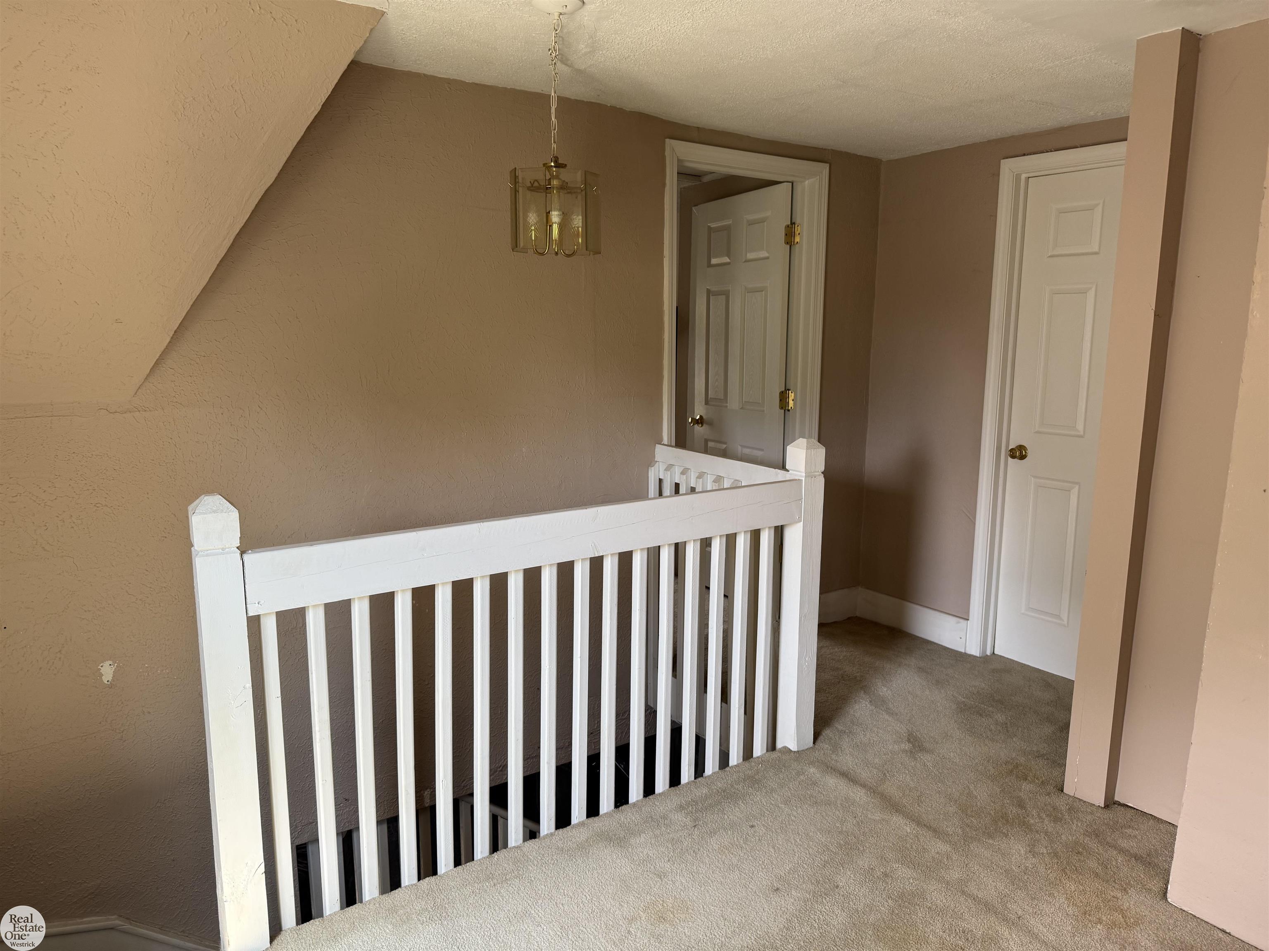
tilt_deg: -10.2
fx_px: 880
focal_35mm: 24
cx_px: 634
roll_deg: -0.3
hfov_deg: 71.6
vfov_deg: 56.8
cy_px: 476
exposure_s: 1/121
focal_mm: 6.76
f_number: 1.78
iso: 125
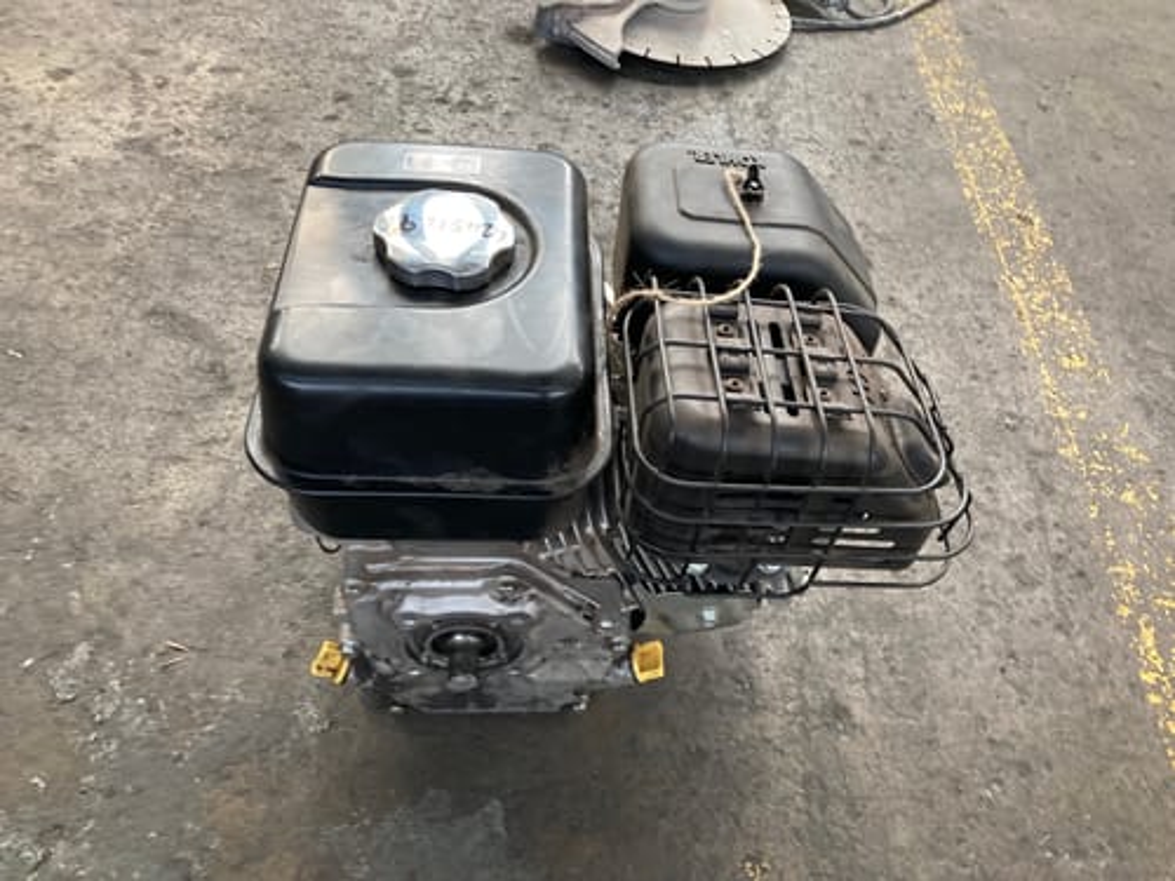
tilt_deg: -54.0
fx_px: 950
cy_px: 440
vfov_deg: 49.7
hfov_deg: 63.4
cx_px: 588
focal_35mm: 28
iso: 125
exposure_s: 1/60
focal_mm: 3.99
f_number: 1.8
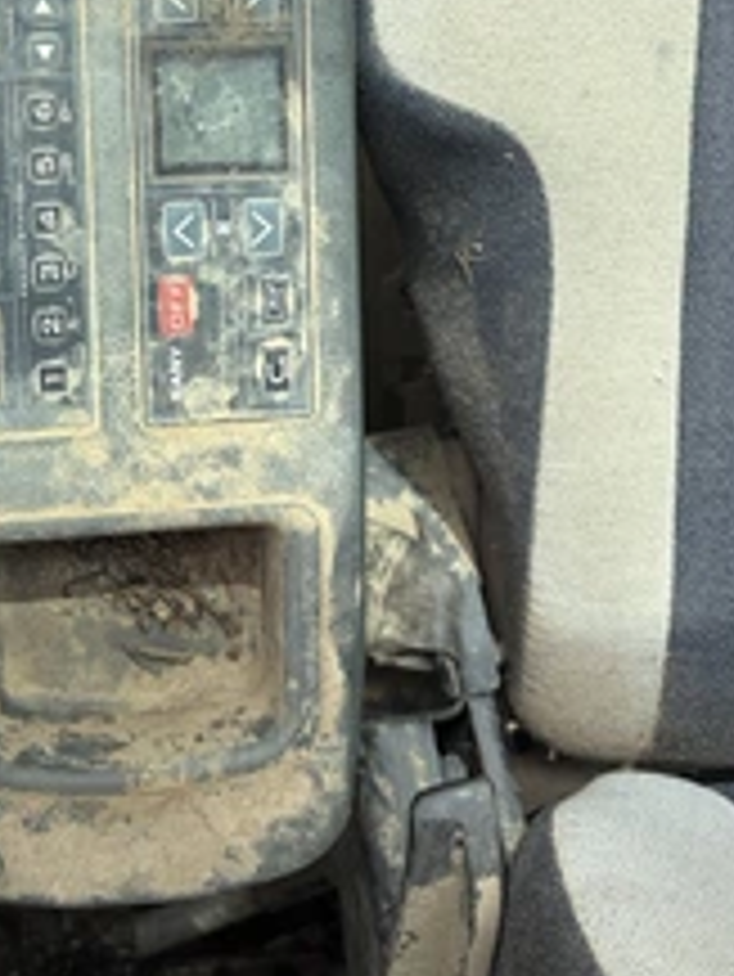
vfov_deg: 38.4
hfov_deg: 29.9
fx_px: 1356
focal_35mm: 48
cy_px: 220
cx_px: 212
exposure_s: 1/895
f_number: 1.6
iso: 50
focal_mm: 5.96
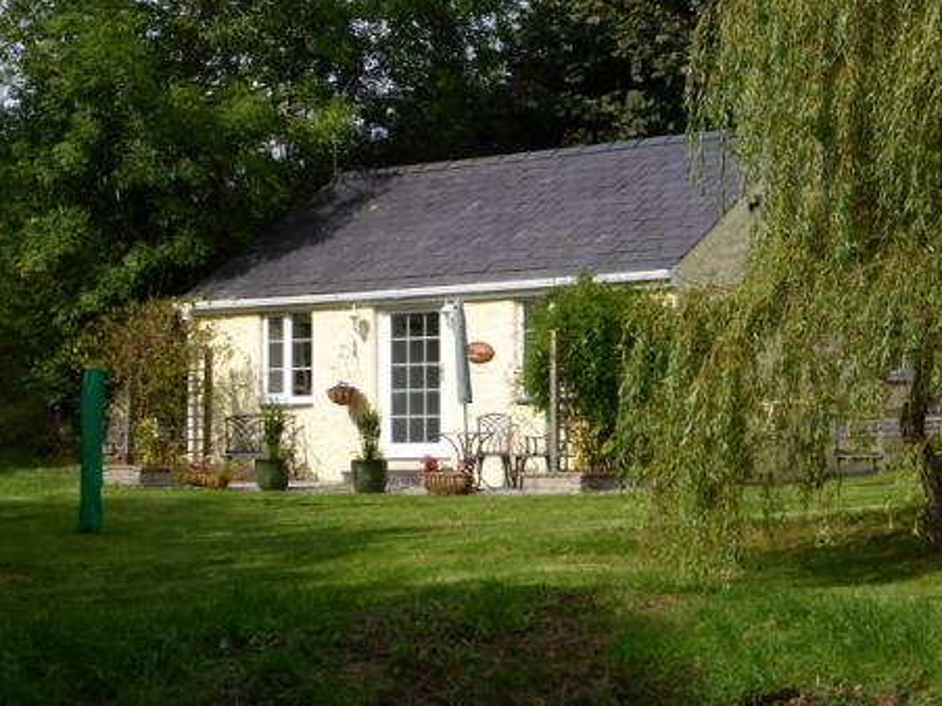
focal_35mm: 84
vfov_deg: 17.6
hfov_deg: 23.3
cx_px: 464
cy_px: 361
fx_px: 2285
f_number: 5
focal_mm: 12.5
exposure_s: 1/400
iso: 100
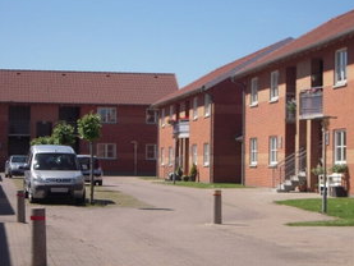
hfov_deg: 16.8
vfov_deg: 12.7
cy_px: 132
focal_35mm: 117
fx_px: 1197
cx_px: 184
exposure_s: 1/250
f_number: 9.4
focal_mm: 14.5
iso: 125
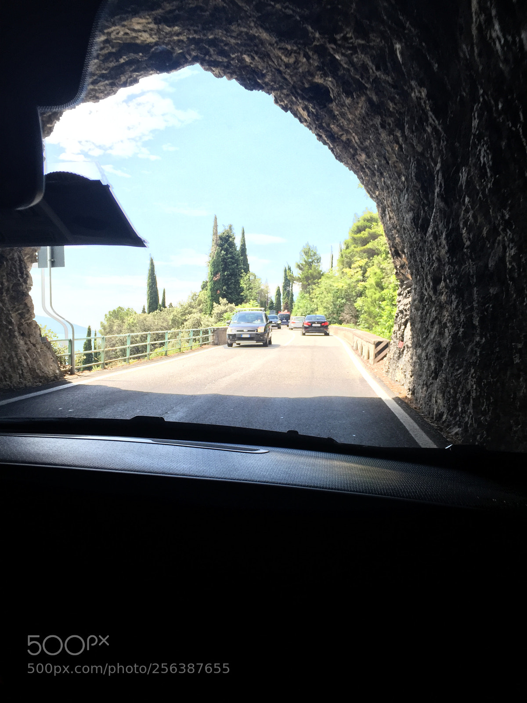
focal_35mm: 29
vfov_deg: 61.7
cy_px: 352
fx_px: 589
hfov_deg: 48.2
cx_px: 264
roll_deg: +1.3
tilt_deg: +2.7
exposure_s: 1/286
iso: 32
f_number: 2.2
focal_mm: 4.15
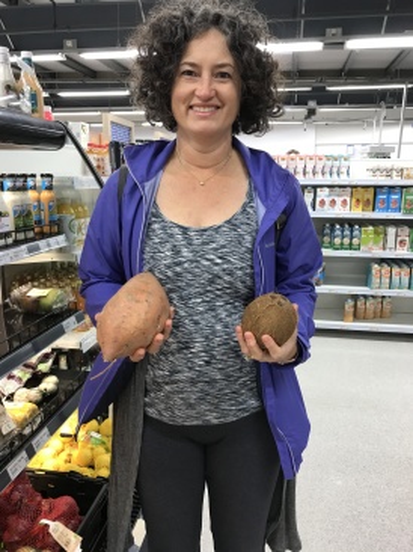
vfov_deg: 63.5
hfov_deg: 49.7
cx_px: 206
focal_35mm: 28
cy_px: 276
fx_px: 446
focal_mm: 3.99
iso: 32
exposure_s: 1/33
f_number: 1.8
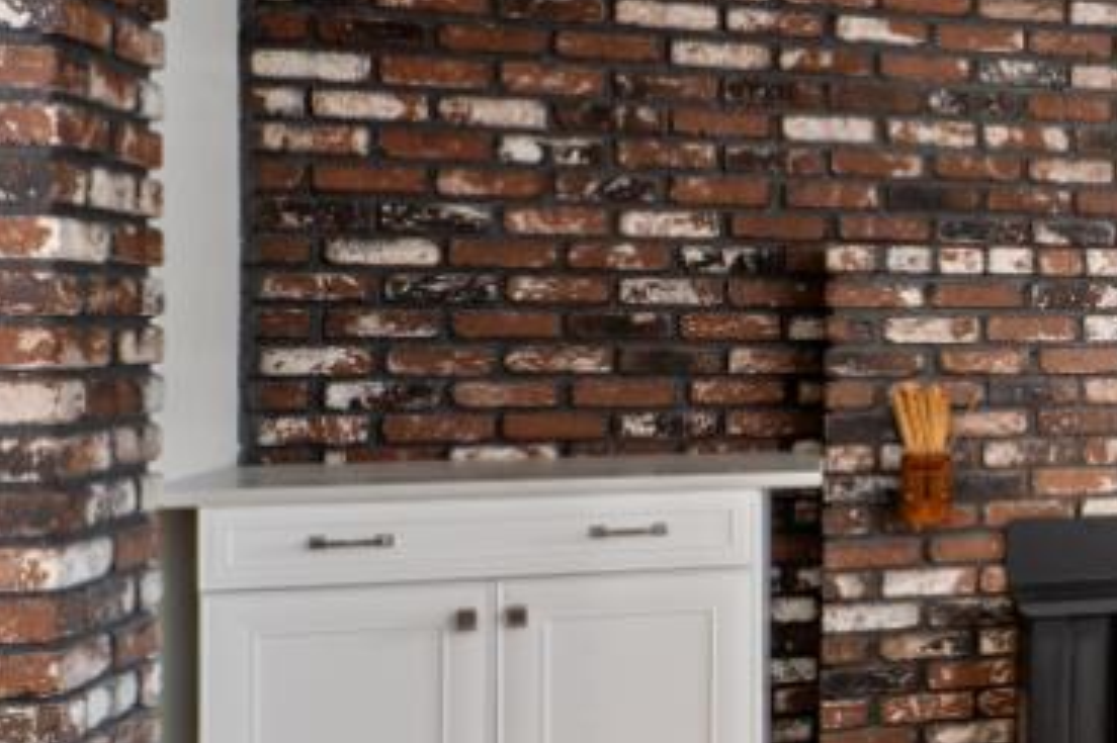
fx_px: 1768
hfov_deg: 23.7
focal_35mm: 57
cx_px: 1858
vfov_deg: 23.7
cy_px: 324
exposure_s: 3
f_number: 9
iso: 250
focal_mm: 14
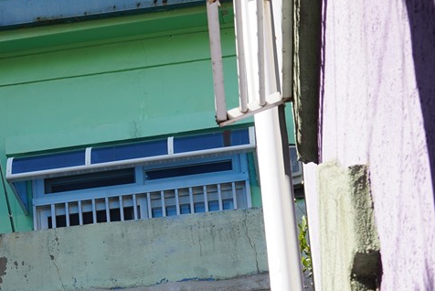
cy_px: 351
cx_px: 63
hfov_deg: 13.9
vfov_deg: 9.2
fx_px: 1777
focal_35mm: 147
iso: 100
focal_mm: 35
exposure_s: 1/125
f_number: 8
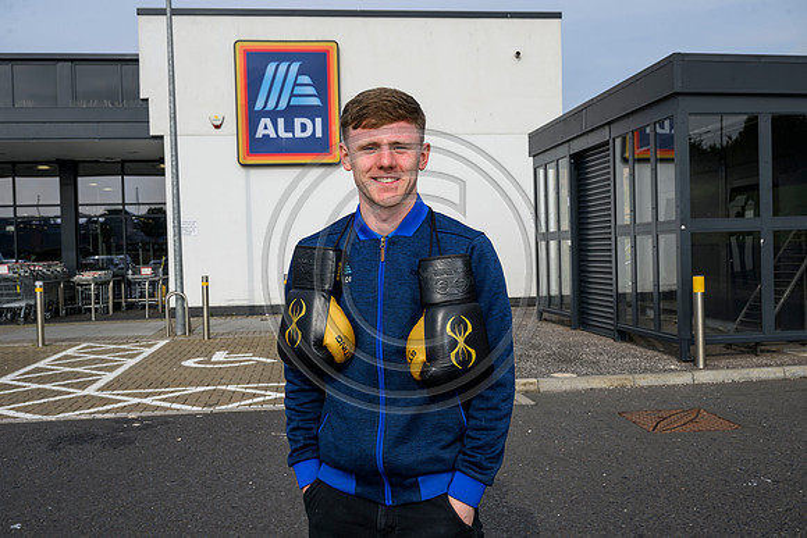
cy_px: 269
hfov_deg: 54.4
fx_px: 785
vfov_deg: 37.9
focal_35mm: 35
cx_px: 404
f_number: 9
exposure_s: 1/200
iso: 100
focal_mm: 35
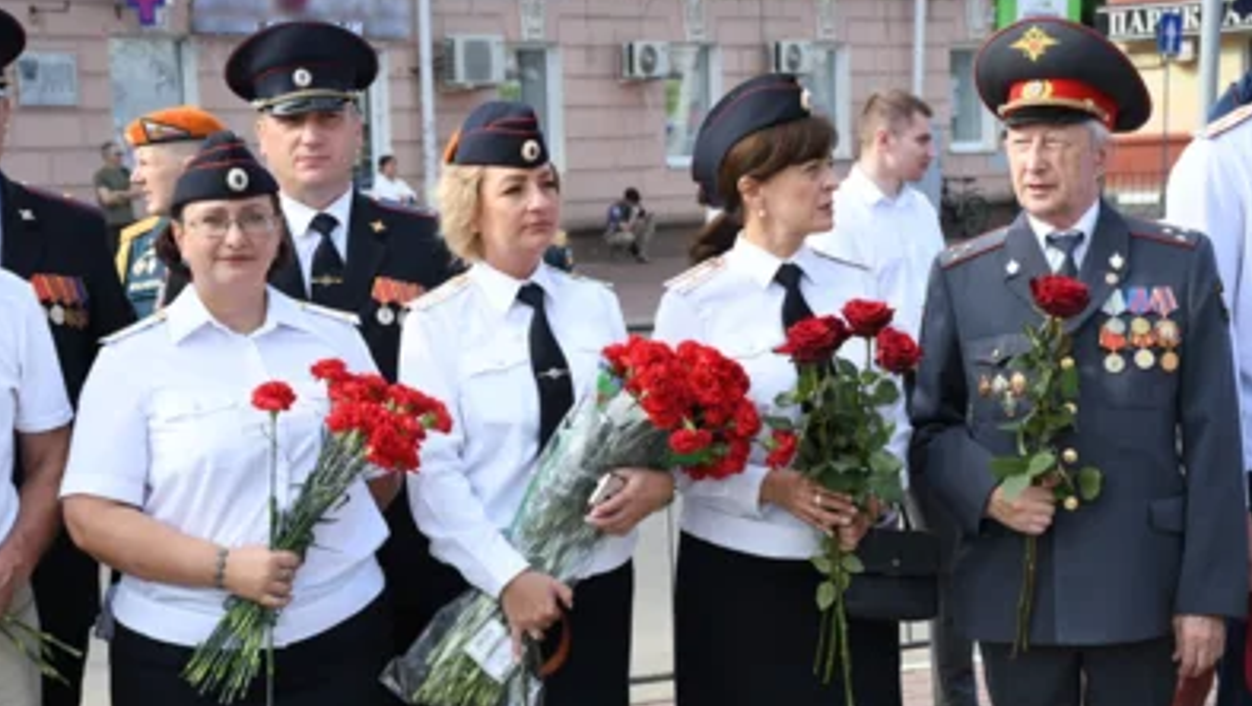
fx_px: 2757
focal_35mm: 83
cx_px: 623
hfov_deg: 25.6
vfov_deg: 14.6
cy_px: 377
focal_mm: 52
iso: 250
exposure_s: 1/250
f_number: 8
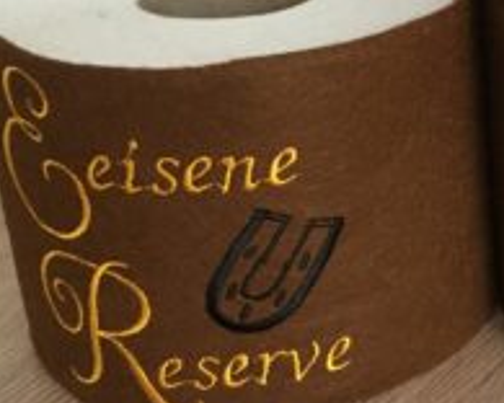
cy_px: 83
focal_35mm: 87
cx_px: 690
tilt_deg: -22.2
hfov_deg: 19.8
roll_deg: -0.9
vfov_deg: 17.5
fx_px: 1298
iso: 200
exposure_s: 1/17
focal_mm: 4.15
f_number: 2.2
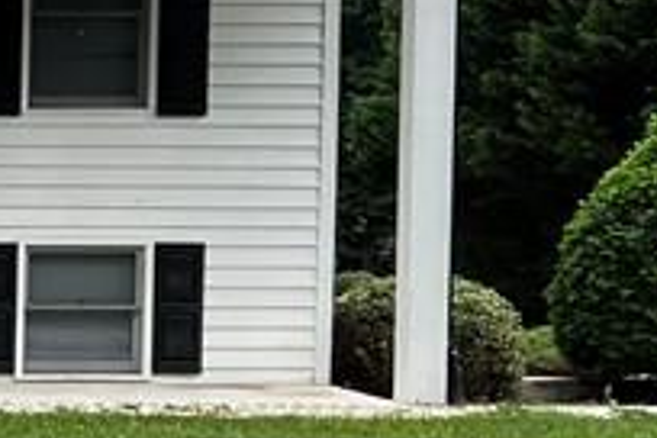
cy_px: 190
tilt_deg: -2.7
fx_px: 2482
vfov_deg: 10.1
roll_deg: -1.3
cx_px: -741
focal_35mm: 136
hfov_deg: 12.8
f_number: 1.5
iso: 50
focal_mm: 5.7
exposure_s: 1/1361
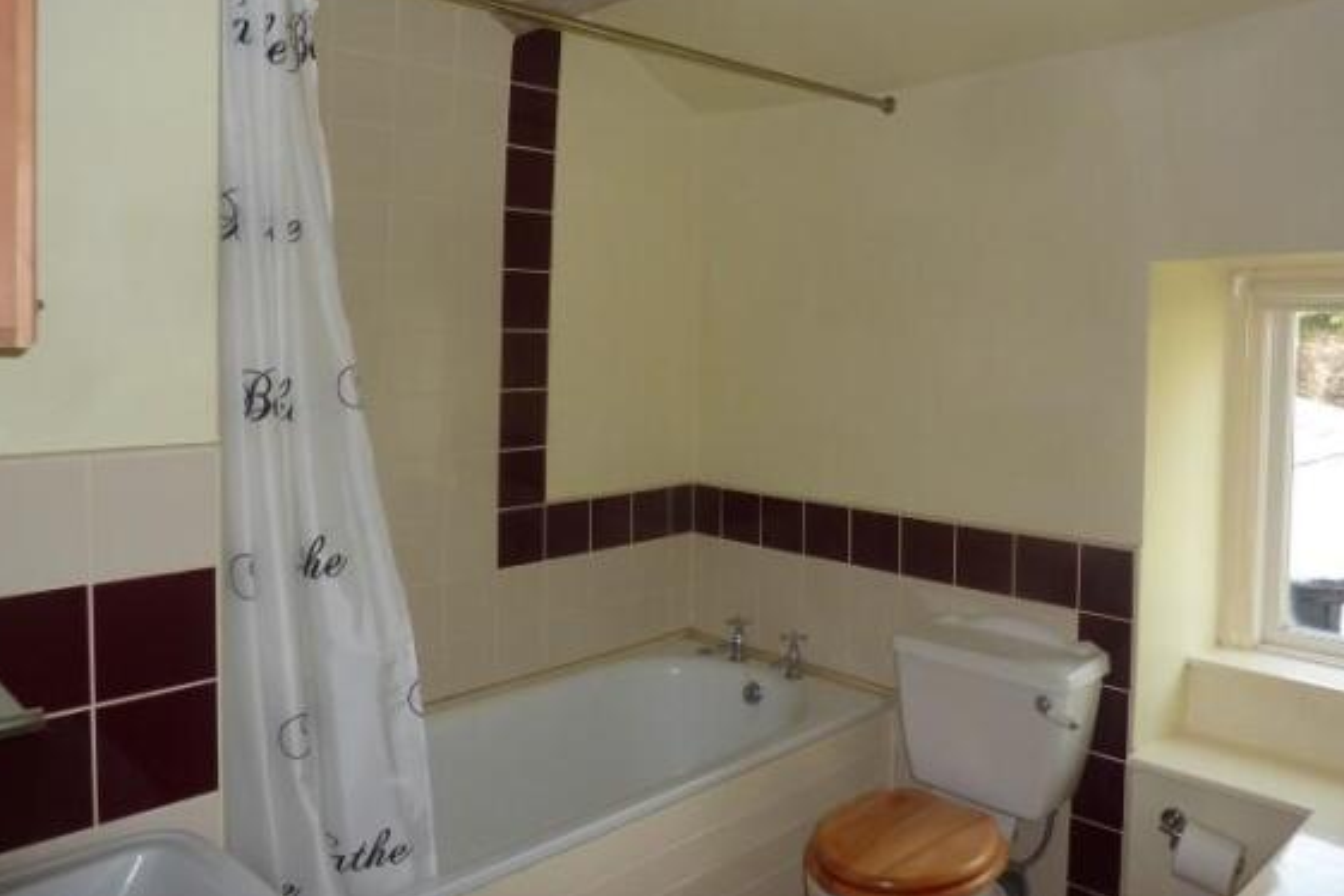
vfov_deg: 47.8
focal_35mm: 27
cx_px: 672
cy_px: 382
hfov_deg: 67.4
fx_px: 1008
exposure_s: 1/30
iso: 100
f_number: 3.3
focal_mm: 4.1
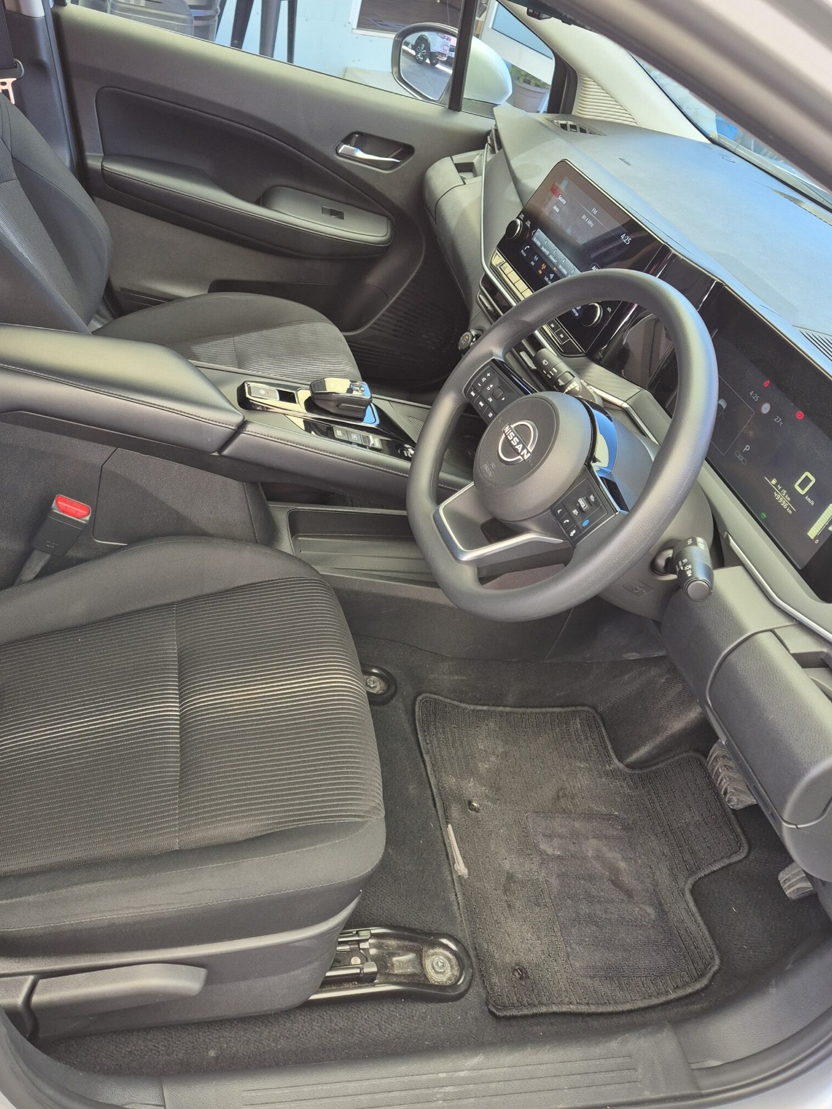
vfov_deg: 61.2
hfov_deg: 48.1
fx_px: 929
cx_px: 369
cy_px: 448
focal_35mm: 29
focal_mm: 5.4
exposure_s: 1/180
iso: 125
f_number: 1.8
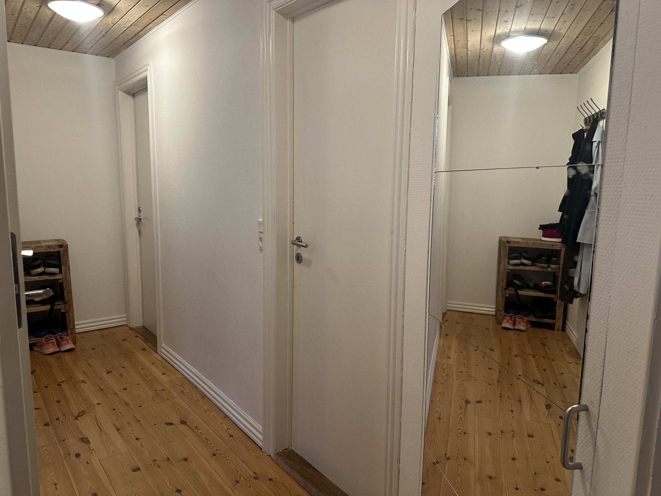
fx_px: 458
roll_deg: -0.4
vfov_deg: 56.8
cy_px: 248
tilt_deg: -8.7
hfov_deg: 71.6
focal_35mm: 24
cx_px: 330
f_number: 1.78
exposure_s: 1/50
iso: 200
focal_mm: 6.86
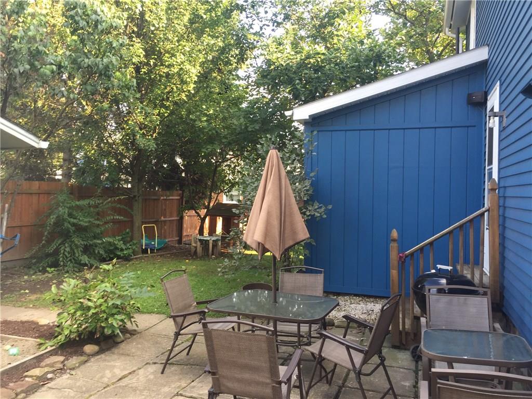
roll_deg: -2.0
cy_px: 200
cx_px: 266
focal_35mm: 29
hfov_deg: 61.7
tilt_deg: -0.9
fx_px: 446
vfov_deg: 48.2
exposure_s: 1/120
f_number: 2.2
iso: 40
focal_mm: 4.15
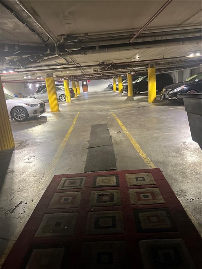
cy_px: 134
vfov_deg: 67.3
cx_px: 101
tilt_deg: -15.0
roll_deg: +5.6
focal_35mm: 26
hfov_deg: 53.1
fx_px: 202
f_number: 1.5
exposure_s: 1/60
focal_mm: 5.7
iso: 500
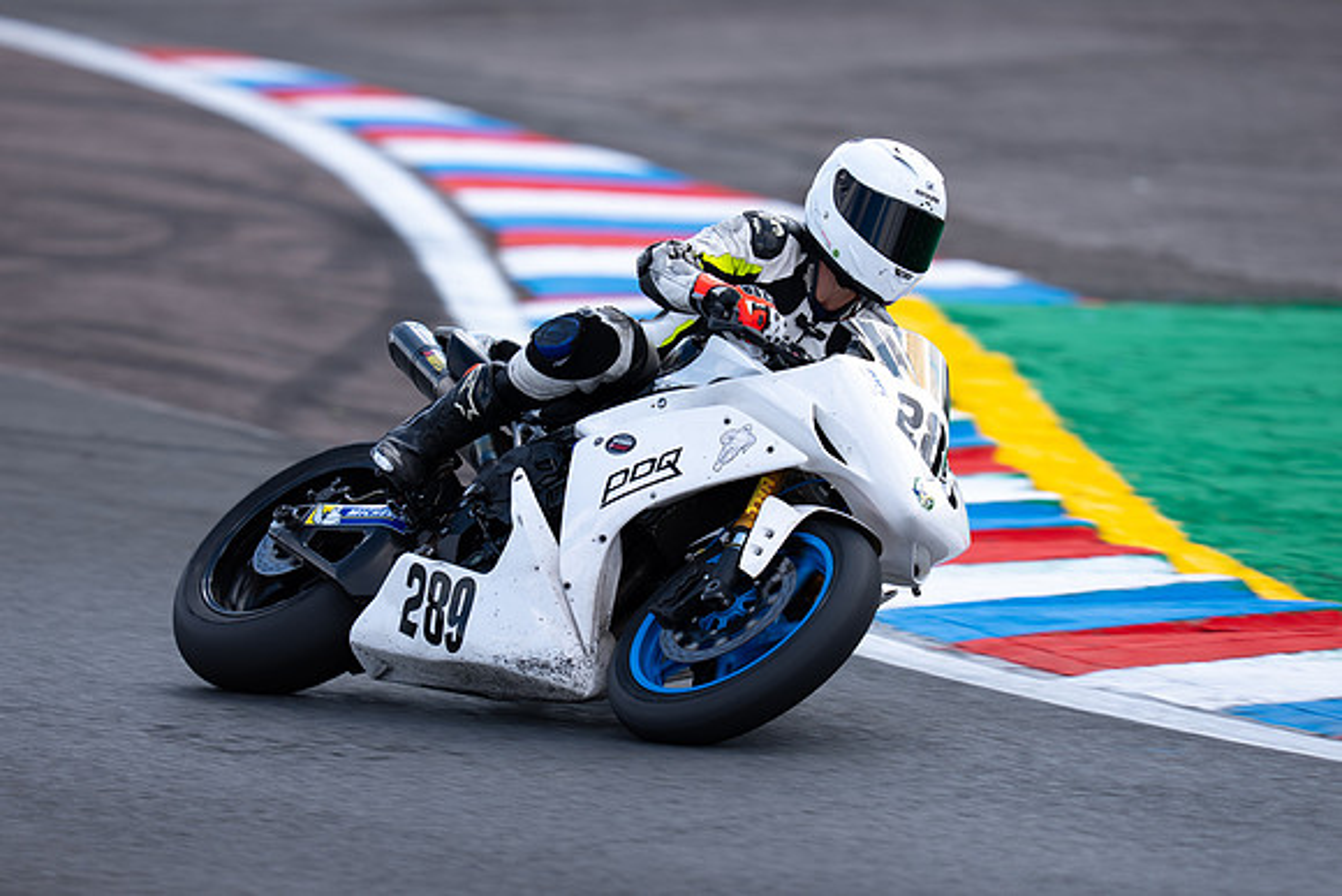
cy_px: 387
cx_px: 580
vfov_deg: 3.0
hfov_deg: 4.5
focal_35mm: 454
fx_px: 16940
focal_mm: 400
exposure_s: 1/500
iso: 64
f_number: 3.2
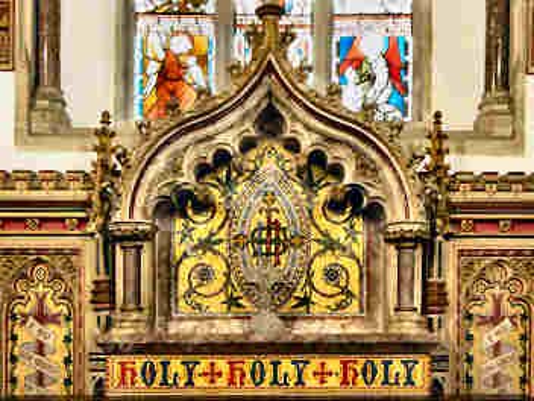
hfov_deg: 41.2
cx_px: 267
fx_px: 710
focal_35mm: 46
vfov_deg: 31.5
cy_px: 200
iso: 800
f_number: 3.9
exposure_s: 1/60
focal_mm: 7.8
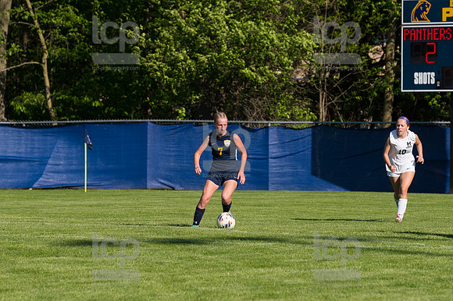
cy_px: 150
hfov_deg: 7.9
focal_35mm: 262
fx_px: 3295
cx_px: 226
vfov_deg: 5.2
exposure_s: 1/1600
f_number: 5.6
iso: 250
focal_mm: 175
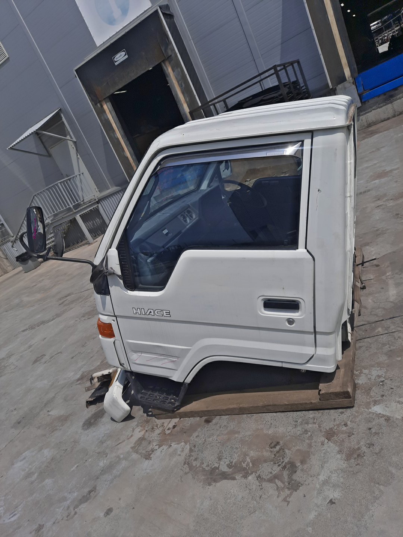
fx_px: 388
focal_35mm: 25
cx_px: 202
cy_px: 268
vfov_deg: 69.4
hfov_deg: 54.9
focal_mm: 4.6
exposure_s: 1/2217
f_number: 2
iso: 30
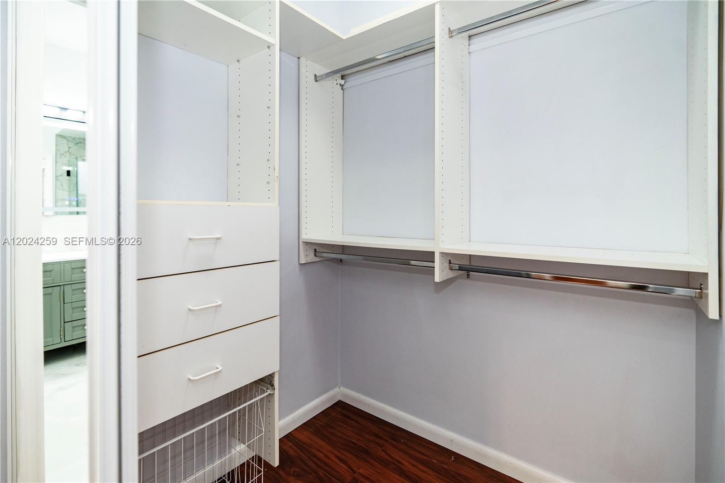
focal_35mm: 16
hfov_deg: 96.7
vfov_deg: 73.7
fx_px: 322
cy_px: 242
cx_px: 362
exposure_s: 1/125
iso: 800
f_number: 2.8
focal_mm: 16
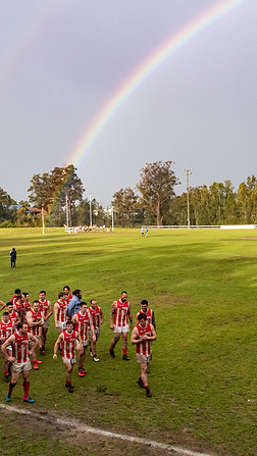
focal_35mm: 41
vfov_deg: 49.4
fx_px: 496
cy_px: 240
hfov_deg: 28.1
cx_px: 224
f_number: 7.1
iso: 1000
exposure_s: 1/1000
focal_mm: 16
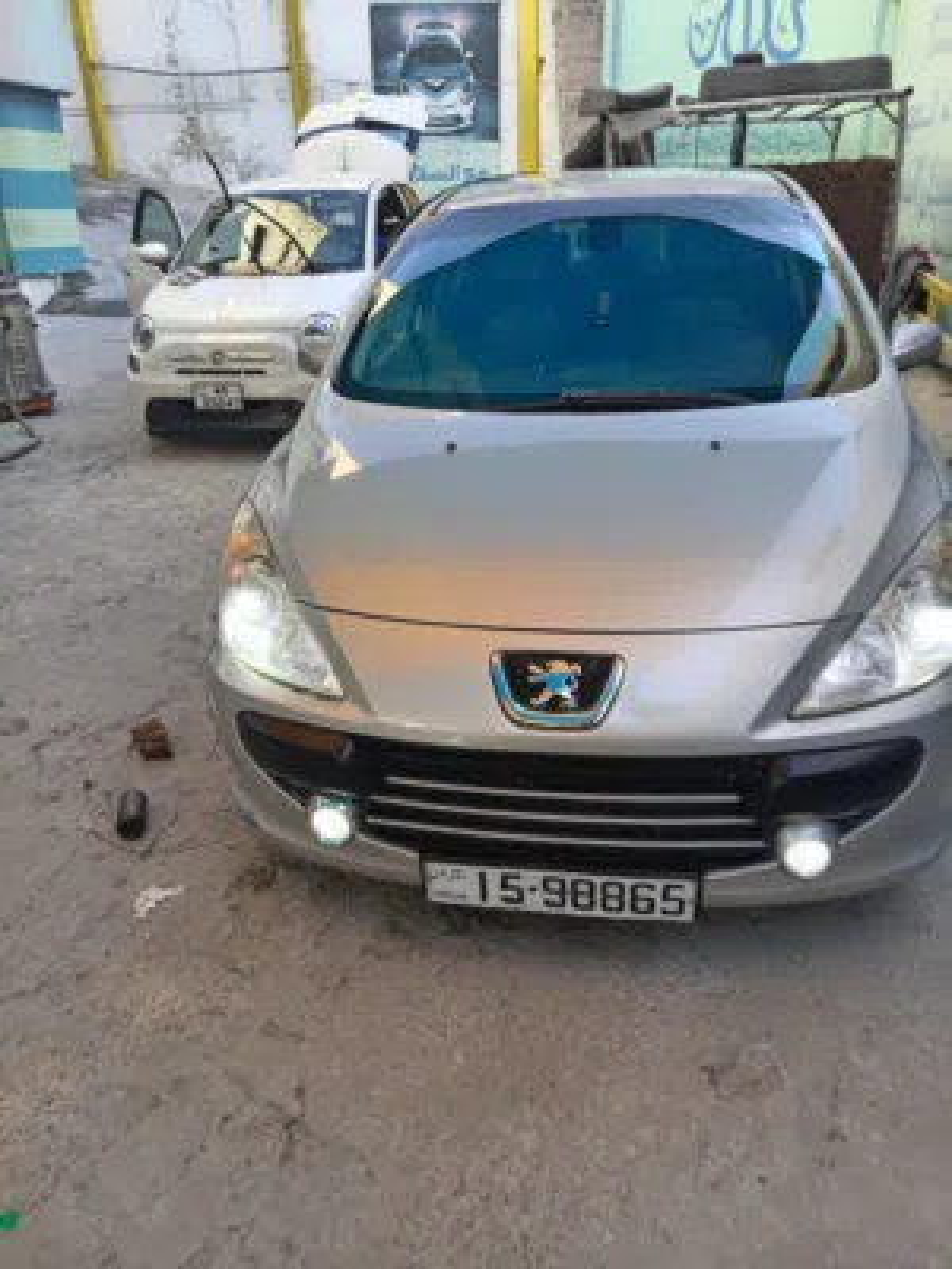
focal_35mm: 26
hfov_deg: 53.1
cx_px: 476
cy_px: 634
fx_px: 953
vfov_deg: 67.3
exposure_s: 1/60
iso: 103
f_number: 1.8
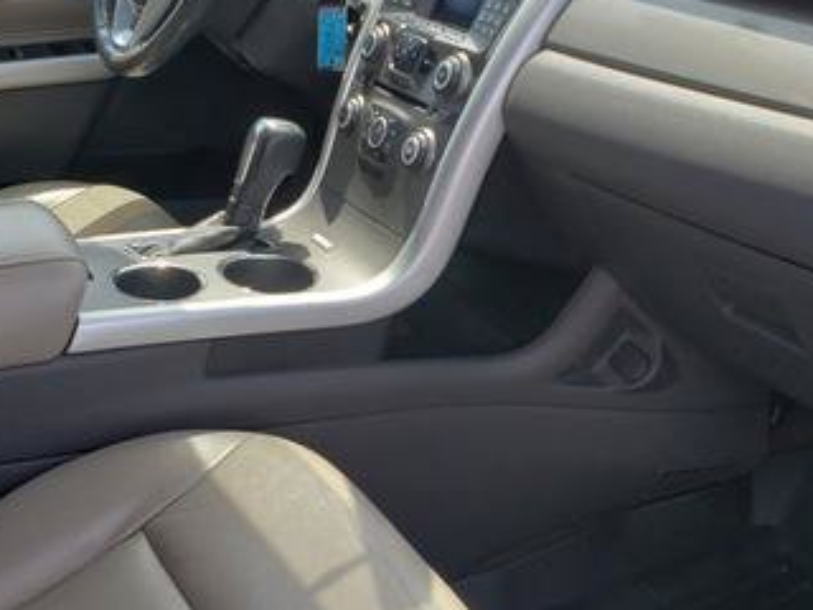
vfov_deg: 28.0
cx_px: 389
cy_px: 267
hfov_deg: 36.8
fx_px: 1221
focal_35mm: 52
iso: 50
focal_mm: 4.3
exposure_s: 1/416
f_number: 2.4
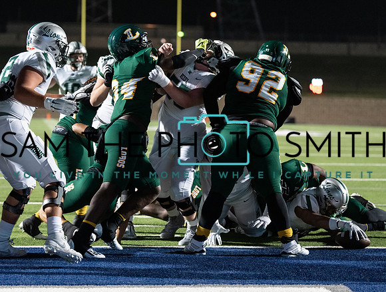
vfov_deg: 11.7
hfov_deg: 15.4
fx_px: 1430
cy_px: 151
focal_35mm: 128
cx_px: 153
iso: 5000
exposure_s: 1/1250
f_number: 2.8
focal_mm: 109
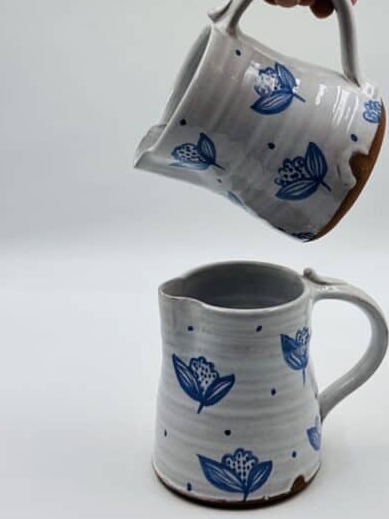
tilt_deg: -15.1
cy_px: 158
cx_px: 274
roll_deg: -1.3
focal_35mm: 74
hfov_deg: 19.8
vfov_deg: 26.1
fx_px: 1109
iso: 64
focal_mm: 6.86
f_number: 1.78
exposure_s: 1/672
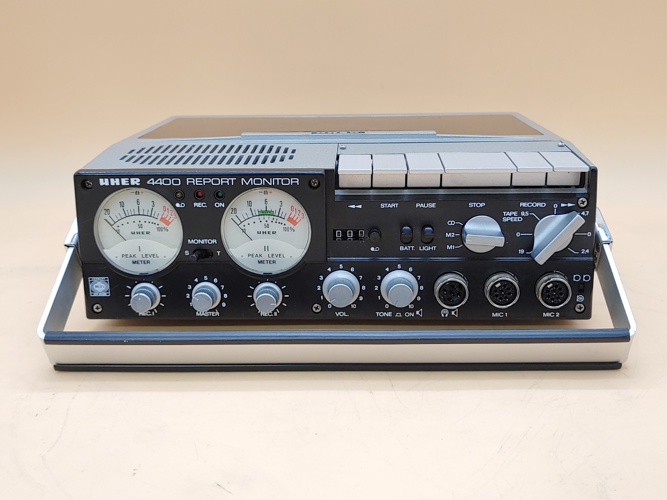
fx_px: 751
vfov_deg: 36.8
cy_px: 250
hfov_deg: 47.9
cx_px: 334
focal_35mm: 39
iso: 50
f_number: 1.8
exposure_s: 1/60
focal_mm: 4.36
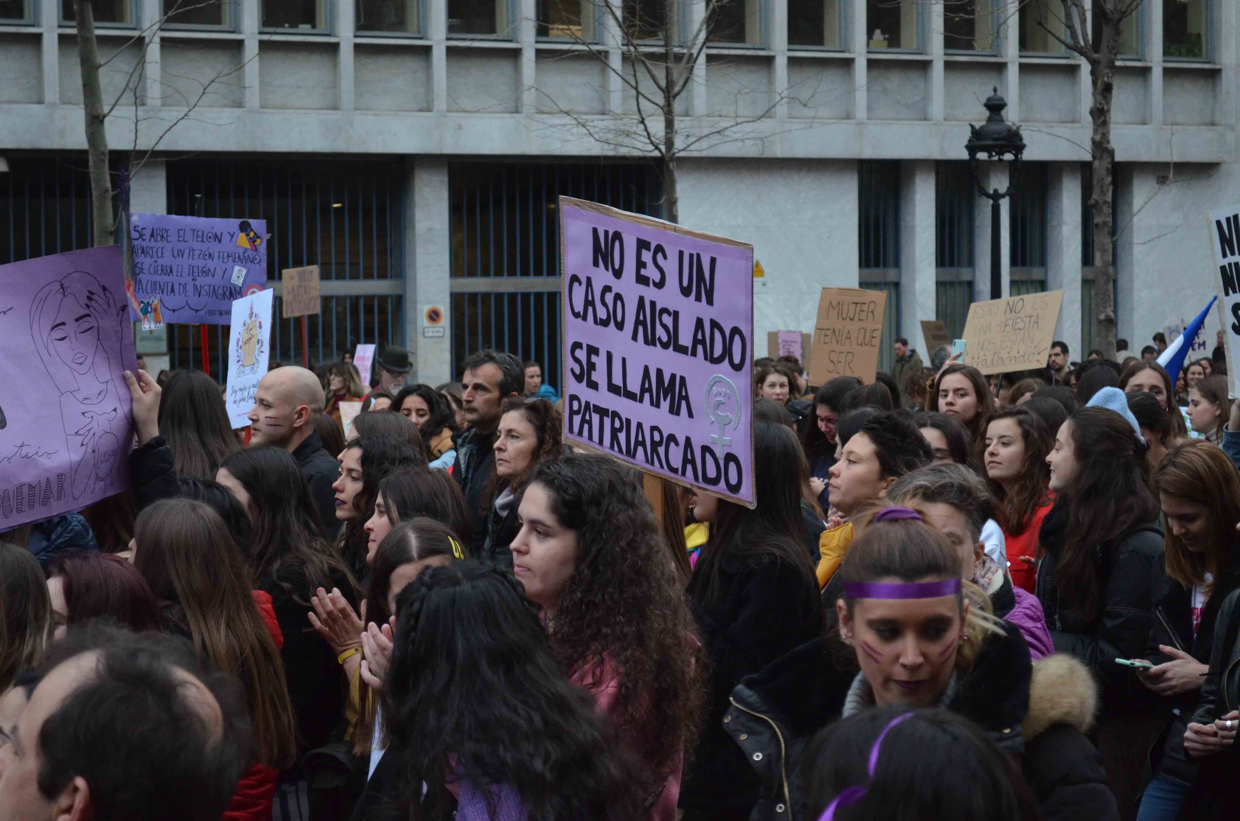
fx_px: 2836
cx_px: 620
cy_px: 410
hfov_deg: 24.7
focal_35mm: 82
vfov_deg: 16.5
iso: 1600
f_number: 5.6
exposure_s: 1/250
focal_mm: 55
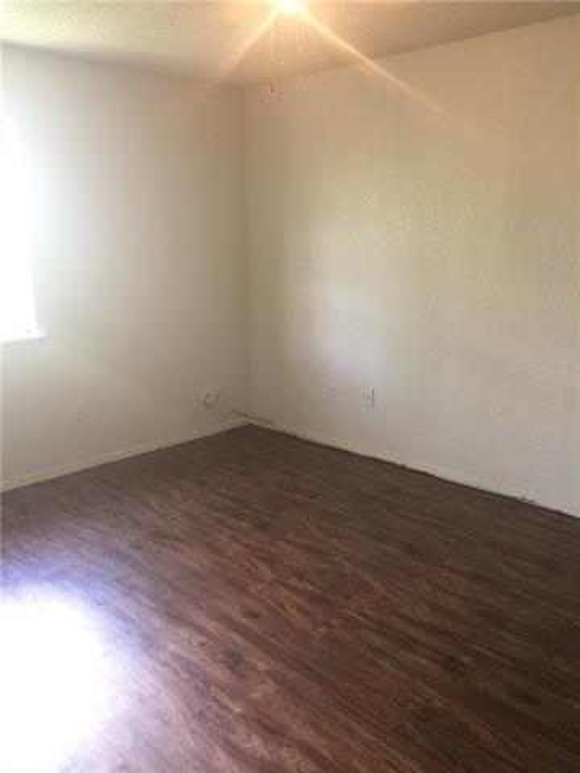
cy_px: 386
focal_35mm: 29
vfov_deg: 61.7
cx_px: 290
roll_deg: +0.8
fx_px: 648
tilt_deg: -14.6
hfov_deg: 48.2
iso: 40
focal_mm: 4.15
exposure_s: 1/15
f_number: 2.2
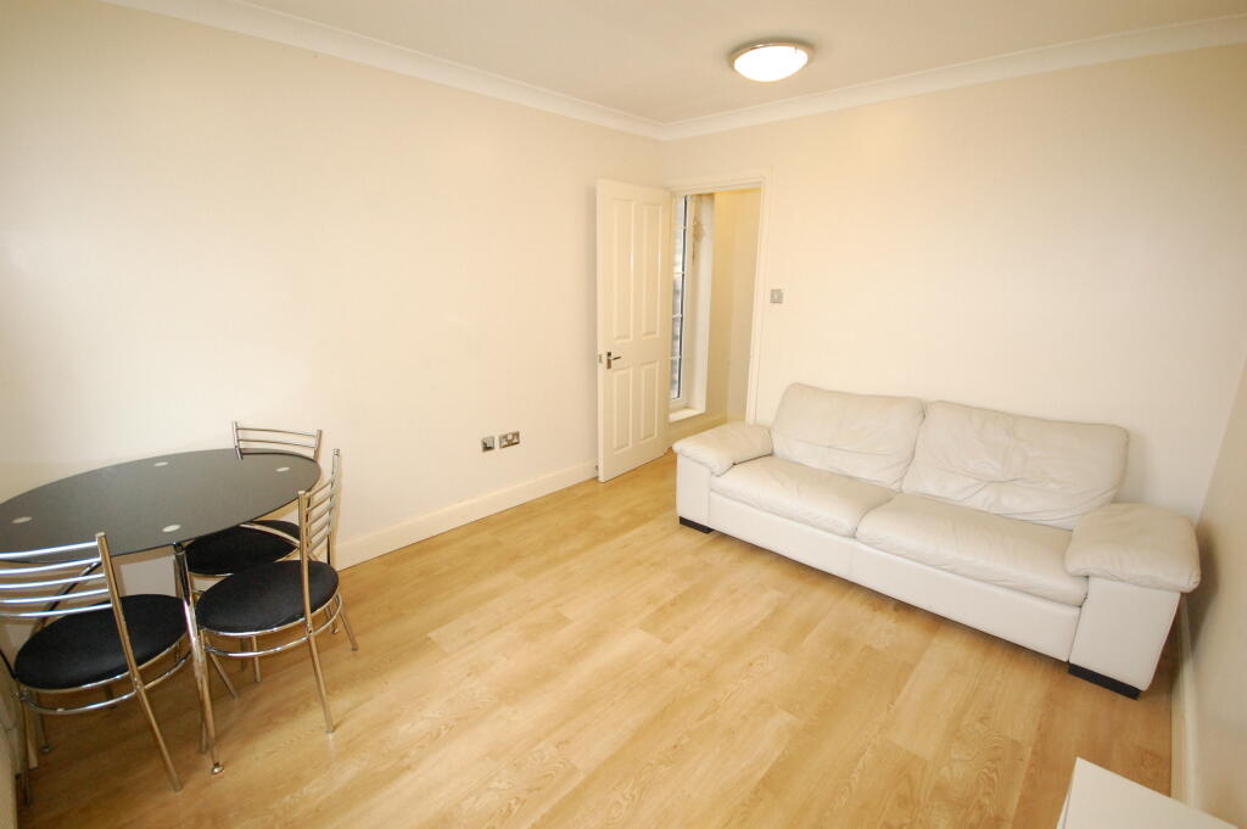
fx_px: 519
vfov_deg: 77.2
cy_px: 414
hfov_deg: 100.4
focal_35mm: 15
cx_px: 624
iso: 1600
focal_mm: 10
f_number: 5
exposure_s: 1/80
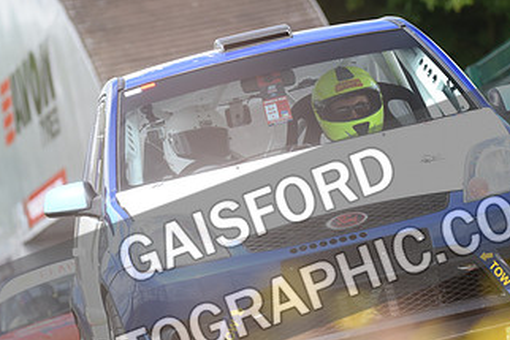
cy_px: 255
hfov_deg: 5.7
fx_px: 5102
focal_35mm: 360
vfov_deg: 3.8
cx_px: 271
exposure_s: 1/1000
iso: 1600
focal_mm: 200
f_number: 5.6
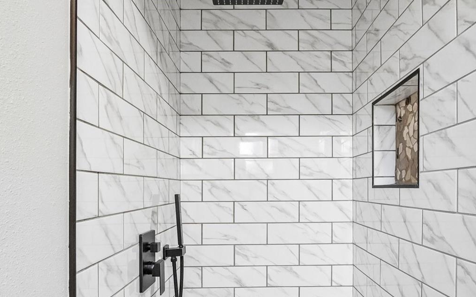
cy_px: 195
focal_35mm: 24
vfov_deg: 50.3
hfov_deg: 74.6
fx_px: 311
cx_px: 259
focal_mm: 10
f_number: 8
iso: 1250
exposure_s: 1/30
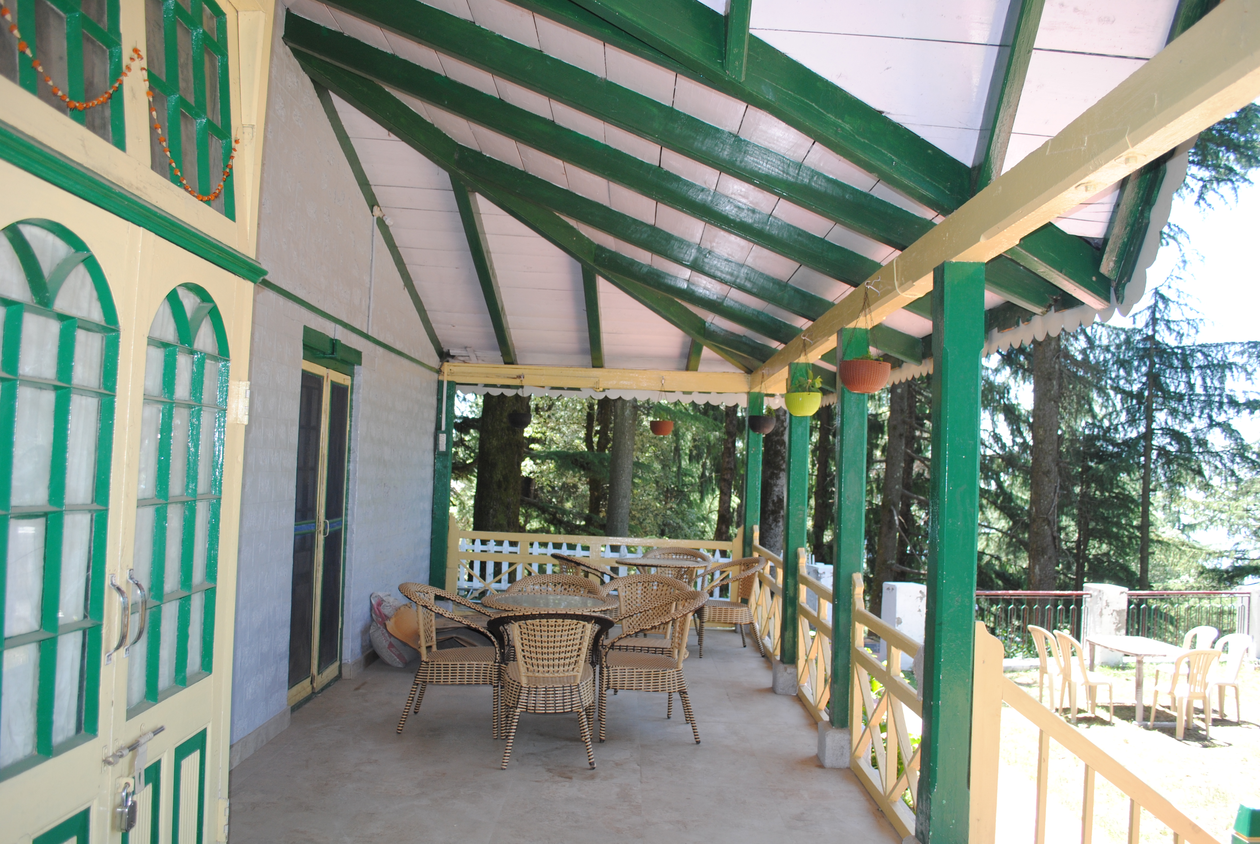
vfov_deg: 48.0
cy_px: 422
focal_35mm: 27
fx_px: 946
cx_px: 630
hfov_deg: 67.3
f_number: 4
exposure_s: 1/125
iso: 200
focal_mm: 18
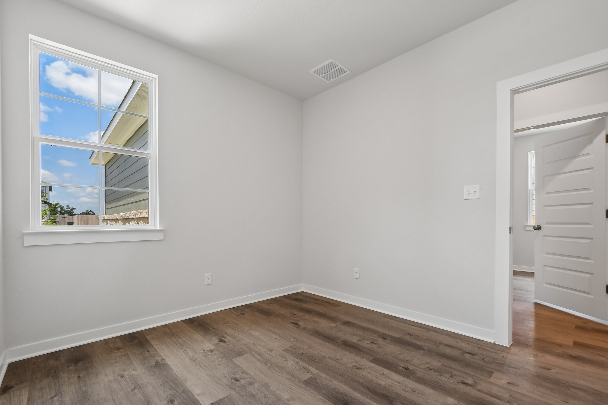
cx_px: 304
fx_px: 253
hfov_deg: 100.4
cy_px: 202
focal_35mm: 15
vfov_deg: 77.3
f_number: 8
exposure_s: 1/80
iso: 400
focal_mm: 10
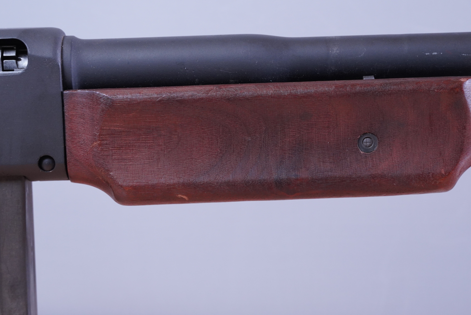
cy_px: 122
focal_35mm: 93
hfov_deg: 21.9
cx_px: 253
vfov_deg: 14.7
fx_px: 1217
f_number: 5.6
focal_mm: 50
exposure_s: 1/125
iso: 1000
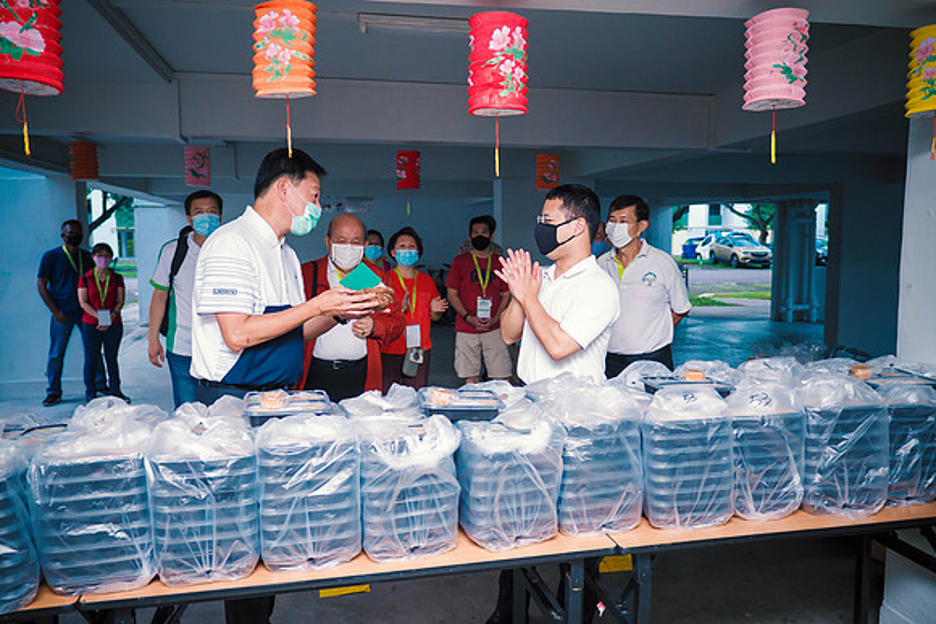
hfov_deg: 61.6
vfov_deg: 43.4
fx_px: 784
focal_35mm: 30
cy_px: 312
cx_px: 468
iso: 1250
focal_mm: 14
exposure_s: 1/125
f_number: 1.8
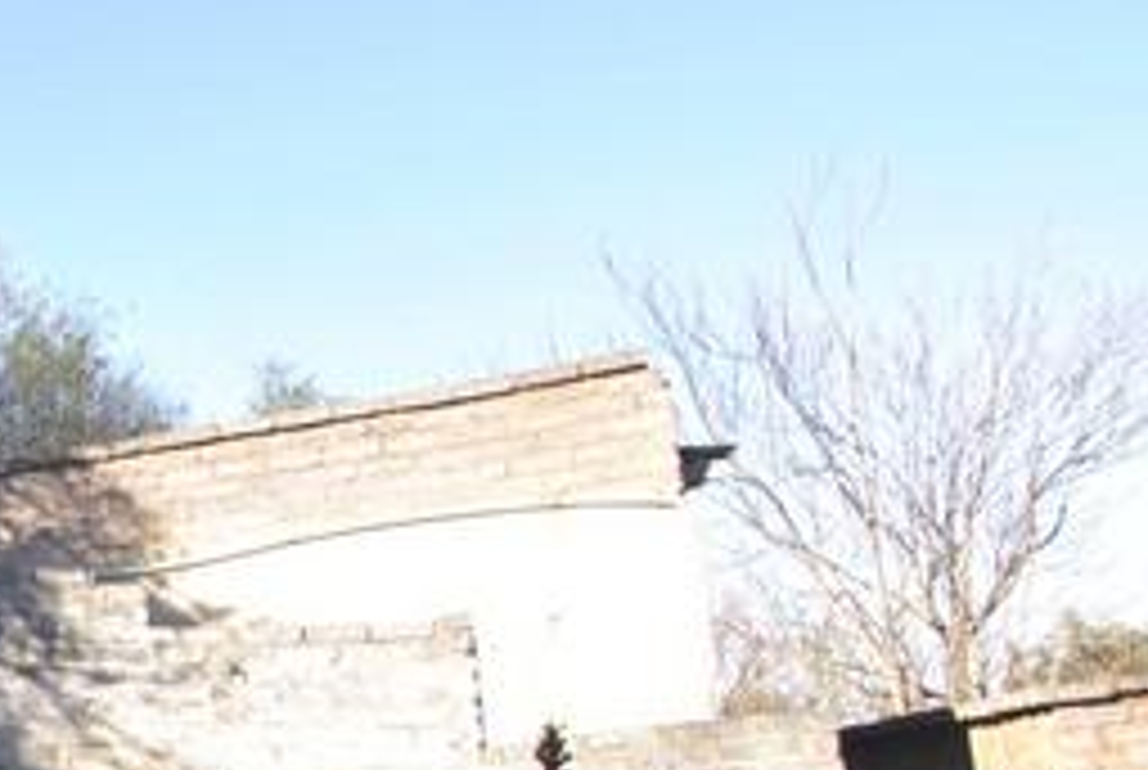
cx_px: -360
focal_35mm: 47
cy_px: 745
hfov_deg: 31.6
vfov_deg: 27.3
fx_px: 1501
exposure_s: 1/125
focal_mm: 10
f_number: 5.6
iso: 110
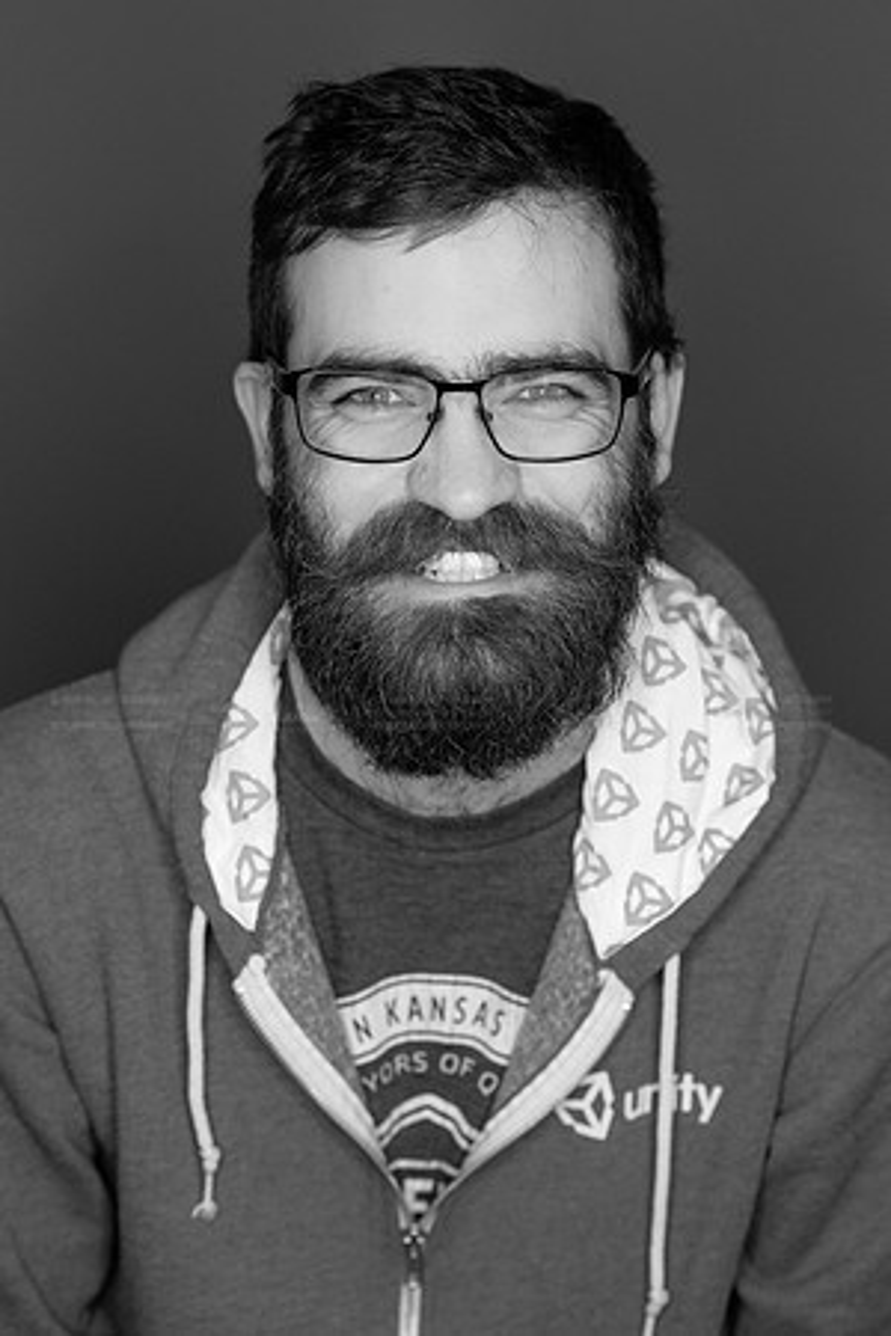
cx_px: 446
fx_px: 3155
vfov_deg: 23.9
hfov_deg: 16.1
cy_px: 668
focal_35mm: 85
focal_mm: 85
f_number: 3.5
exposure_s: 1/250
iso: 2000
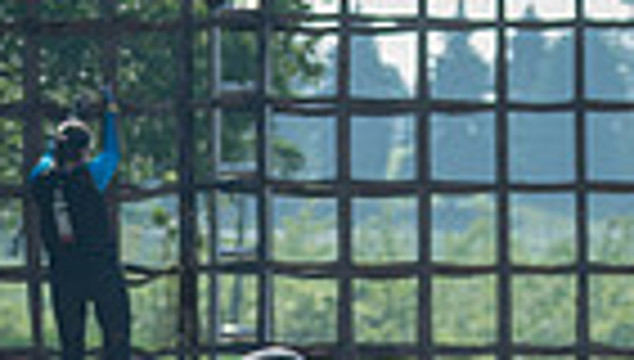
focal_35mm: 442
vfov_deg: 2.7
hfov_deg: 4.9
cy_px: 786
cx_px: 307
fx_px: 7446
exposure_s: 1/800
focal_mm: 92
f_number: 4.5
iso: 250
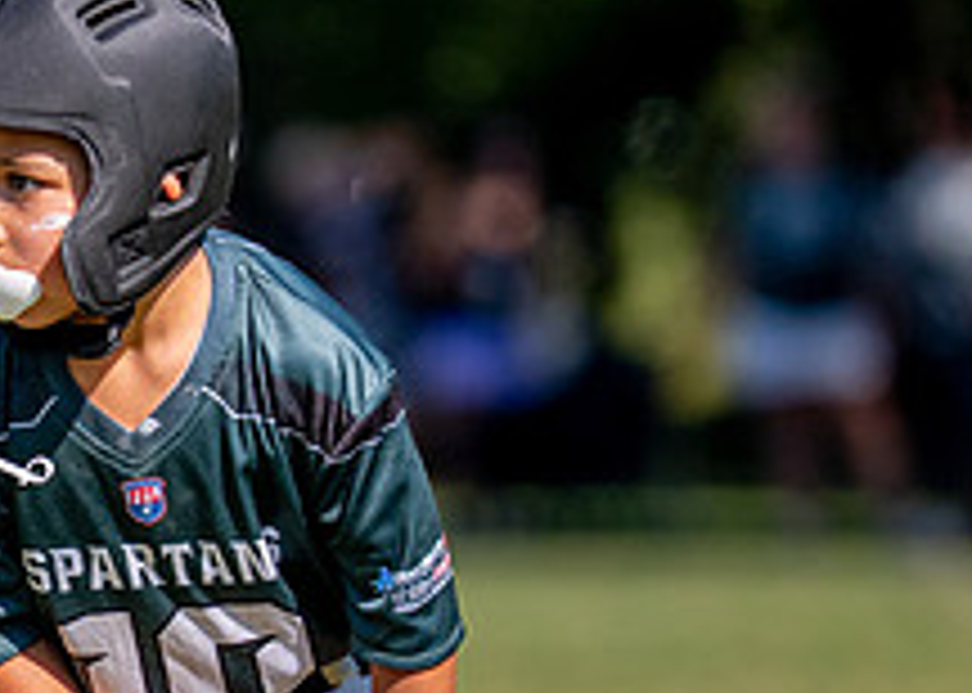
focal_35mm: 763
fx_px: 21050
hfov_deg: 2.6
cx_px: 107
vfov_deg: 1.9
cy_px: 643
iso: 250
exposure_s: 1/5000
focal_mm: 188
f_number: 2.8
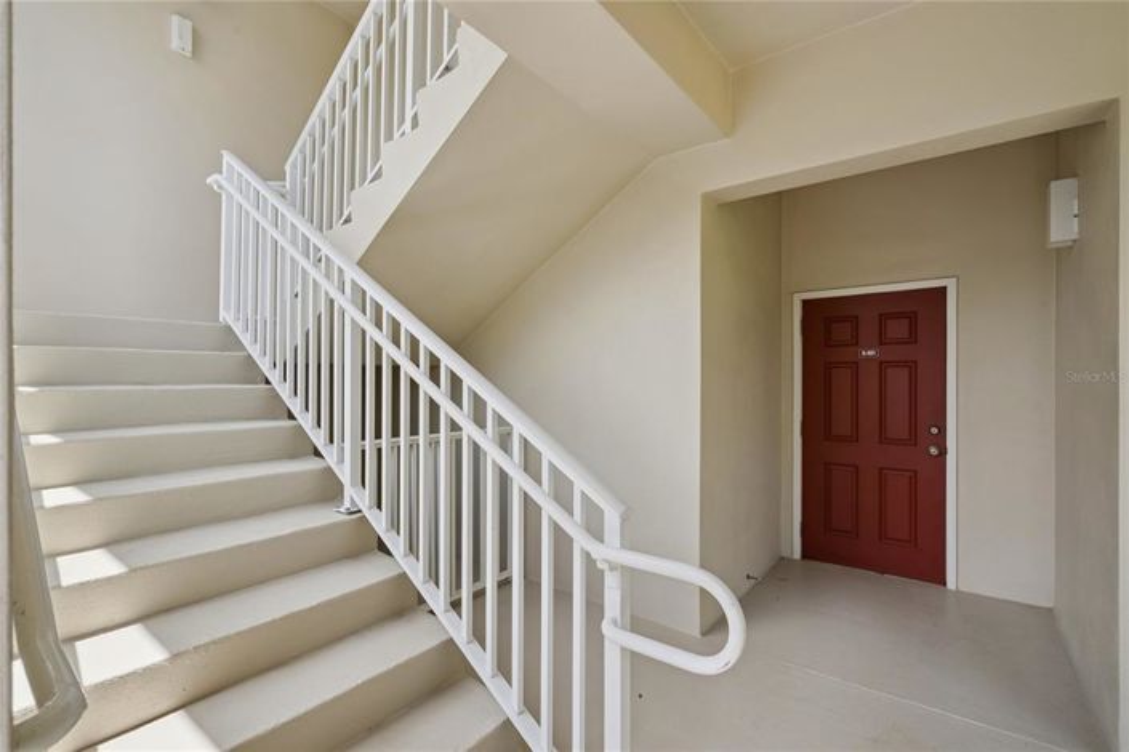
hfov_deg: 96.7
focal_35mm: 16
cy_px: 376
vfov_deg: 73.7
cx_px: 564
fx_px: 502
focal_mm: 16
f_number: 10
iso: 100
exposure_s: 1/50
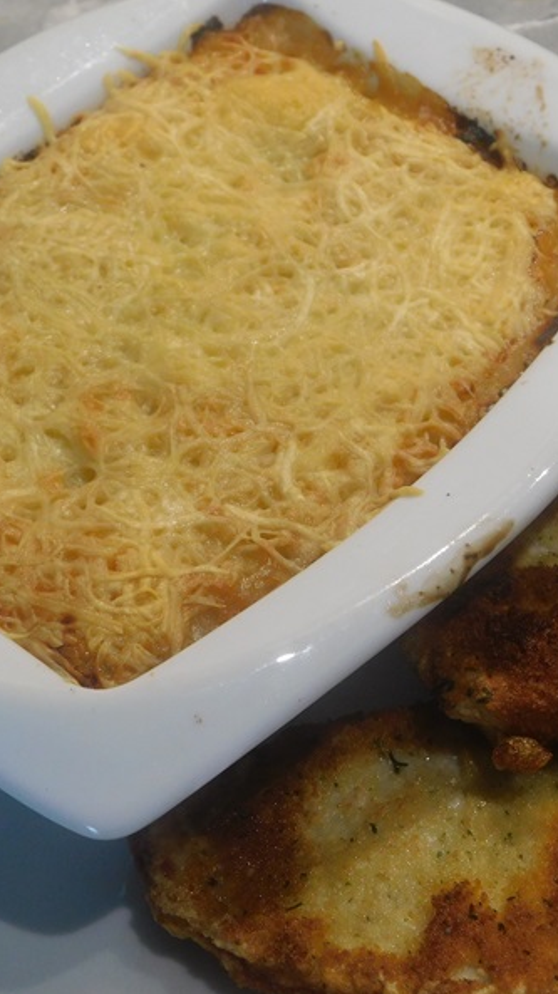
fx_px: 1975
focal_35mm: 75
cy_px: 500
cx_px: 392
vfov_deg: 28.2
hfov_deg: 16.0
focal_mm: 9
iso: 250
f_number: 3.8
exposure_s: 1/30
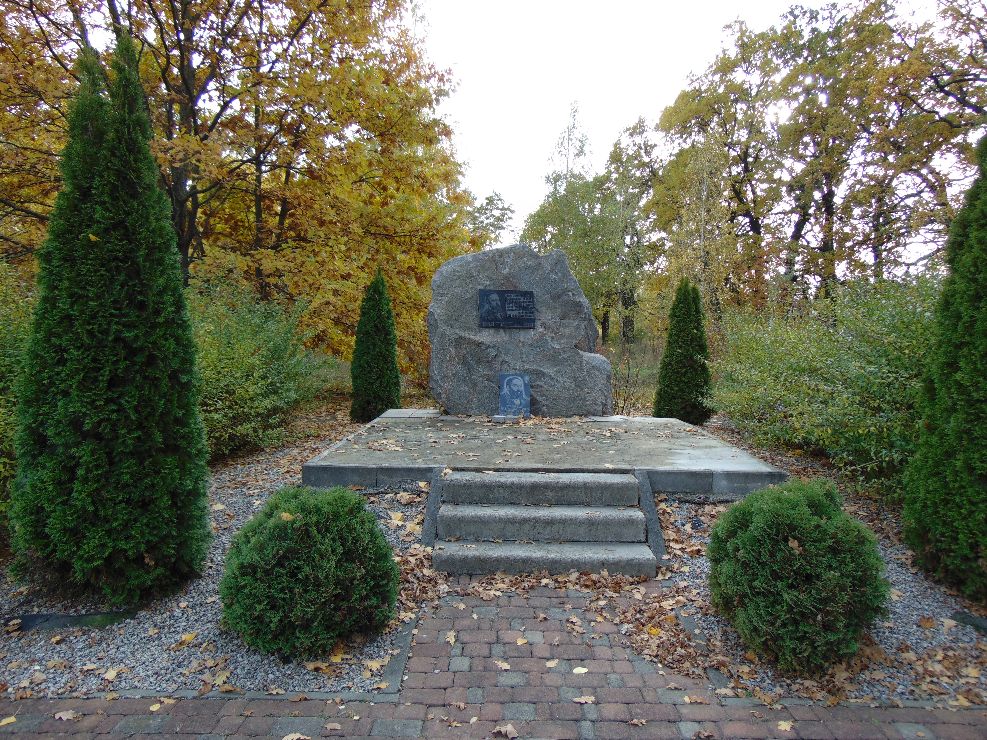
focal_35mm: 25
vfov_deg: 54.9
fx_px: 713
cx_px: 494
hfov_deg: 69.4
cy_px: 370
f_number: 3
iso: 80
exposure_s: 1/160
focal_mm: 4.5
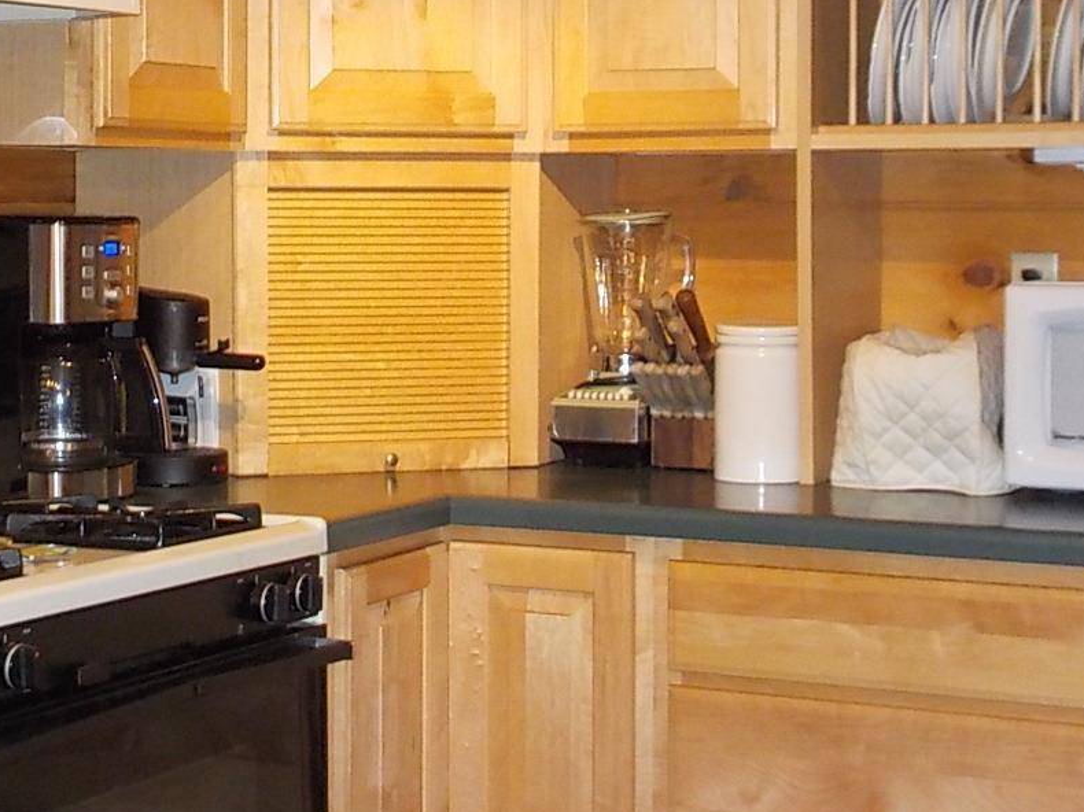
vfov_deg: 19.1
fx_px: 2411
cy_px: 248
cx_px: 534
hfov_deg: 25.3
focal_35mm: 77
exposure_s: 1/30
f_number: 3.7
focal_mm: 5.2
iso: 320
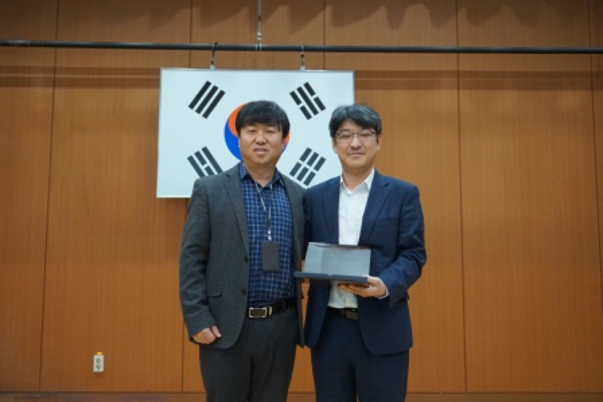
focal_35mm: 38
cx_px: 302
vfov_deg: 35.5
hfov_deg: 51.3
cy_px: 201
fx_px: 628
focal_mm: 25
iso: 2000
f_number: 4.5
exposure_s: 1/160
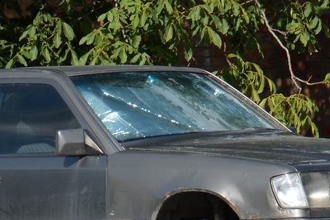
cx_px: 151
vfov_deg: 5.0
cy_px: 72
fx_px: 2521
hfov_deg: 7.5
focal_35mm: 275
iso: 125
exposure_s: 1/250
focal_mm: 62
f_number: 8
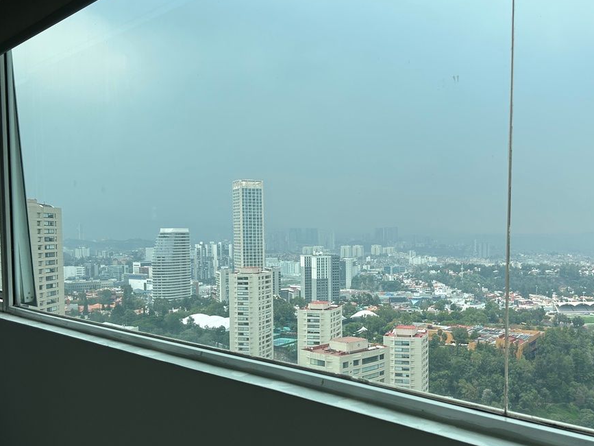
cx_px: 355
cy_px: 268
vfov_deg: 39.5
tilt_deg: -3.2
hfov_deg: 51.0
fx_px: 618
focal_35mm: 36
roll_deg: +0.9
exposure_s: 1/3257
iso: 50
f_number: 1.5
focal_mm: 5.7
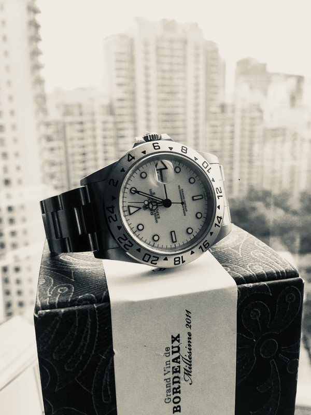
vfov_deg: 61.7
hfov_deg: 48.2
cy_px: 208
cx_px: 156
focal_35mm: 29
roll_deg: +1.7
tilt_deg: -12.5
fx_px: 347
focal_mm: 4.15
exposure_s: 1/100
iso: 50
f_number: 2.2
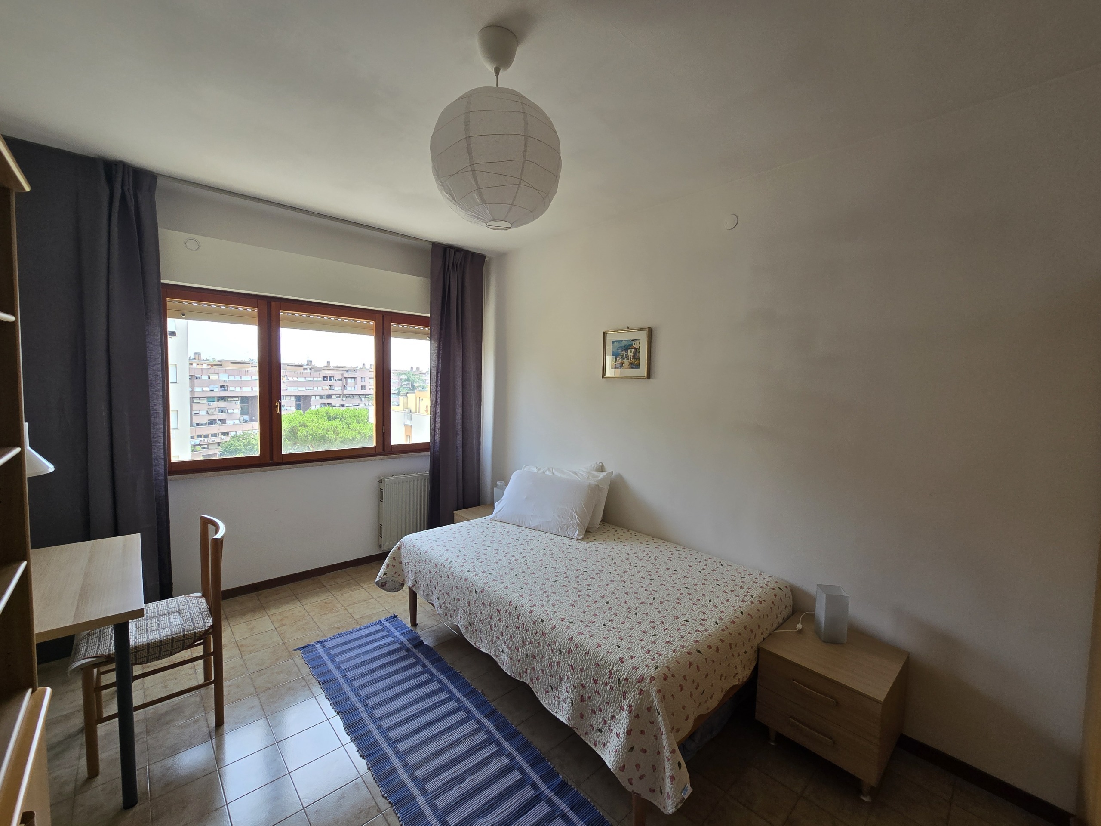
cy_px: 413
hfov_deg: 106.2
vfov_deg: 89.9
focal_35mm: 13
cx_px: 550
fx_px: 413
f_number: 2.2
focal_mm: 2.2
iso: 50
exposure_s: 1/129
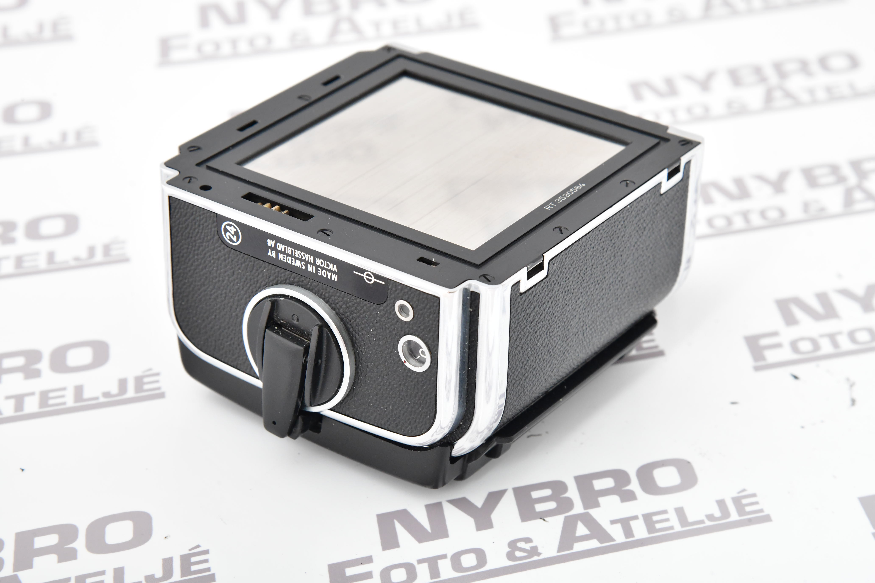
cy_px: 292
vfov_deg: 11.4
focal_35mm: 120
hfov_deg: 17.1
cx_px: 438
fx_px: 2916
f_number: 14
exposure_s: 1/200
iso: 2500
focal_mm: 120
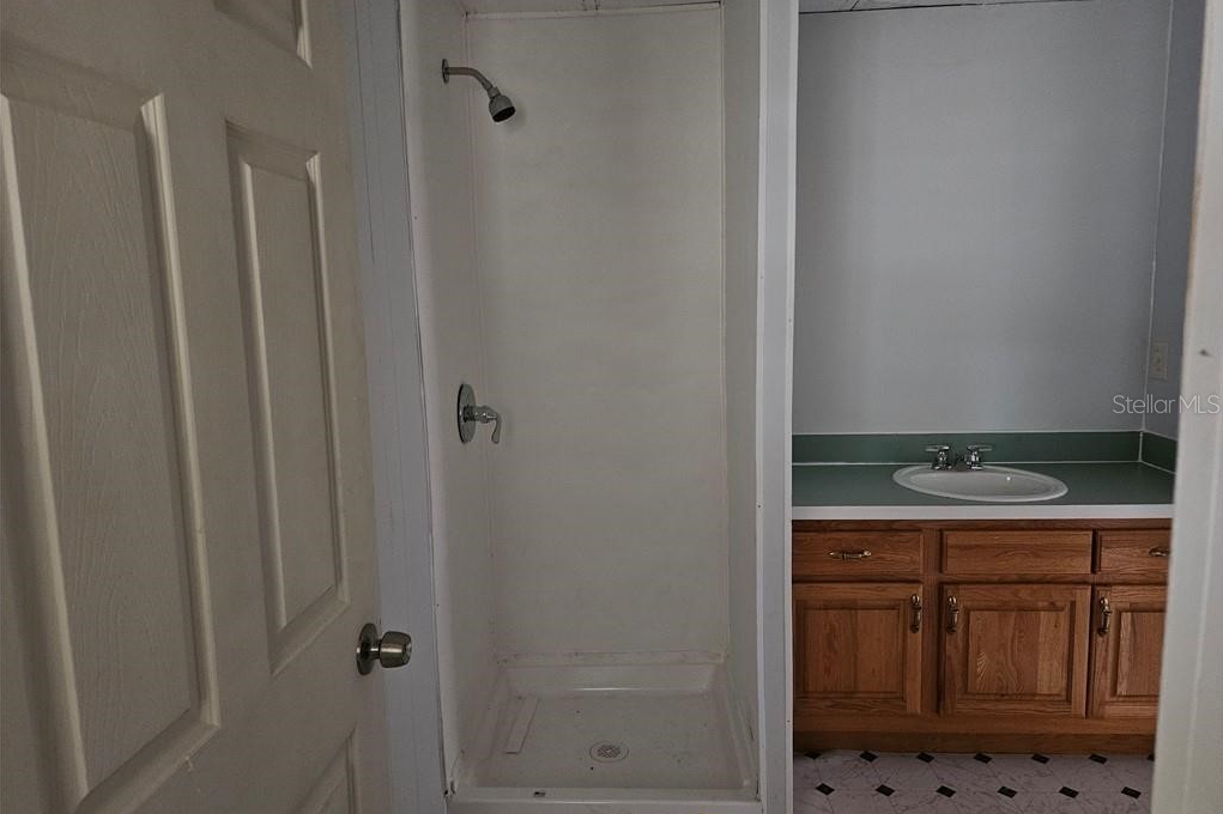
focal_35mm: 24
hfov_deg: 73.8
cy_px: 403
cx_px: 612
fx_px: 815
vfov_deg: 53.1
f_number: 1.8
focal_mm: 5.4
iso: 800
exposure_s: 1/24
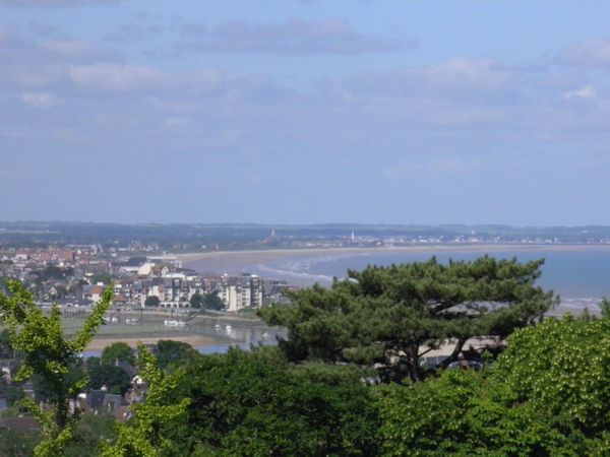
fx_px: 4018
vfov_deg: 6.5
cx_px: 305
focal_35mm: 228
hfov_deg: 8.7
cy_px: 228
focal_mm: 41.1
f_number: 8.3
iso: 400
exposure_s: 1/2000
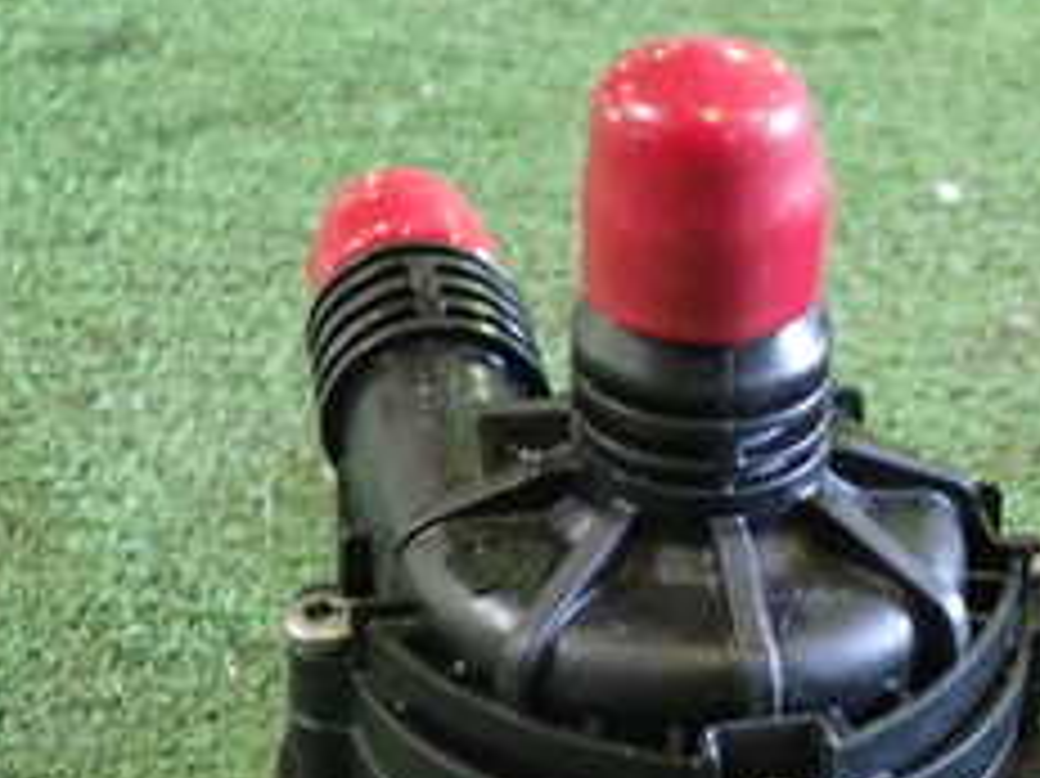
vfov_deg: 18.7
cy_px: 630
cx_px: 1148
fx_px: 2342
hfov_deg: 23.5
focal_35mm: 78
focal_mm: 5.4
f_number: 2.3
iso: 500
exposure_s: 1/30
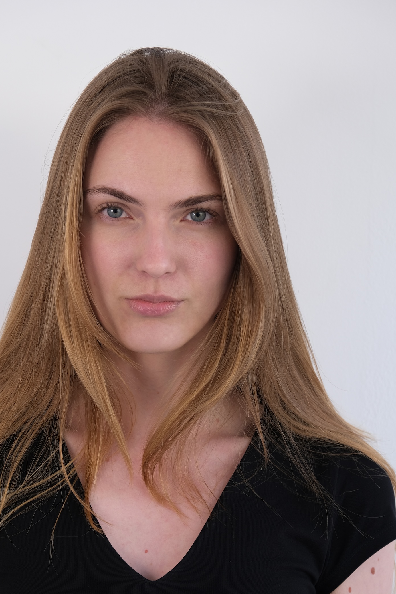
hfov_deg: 13.4
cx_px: 160
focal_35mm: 102
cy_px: 350
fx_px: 1683
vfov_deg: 20.0
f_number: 4
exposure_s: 1/125
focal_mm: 55
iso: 320
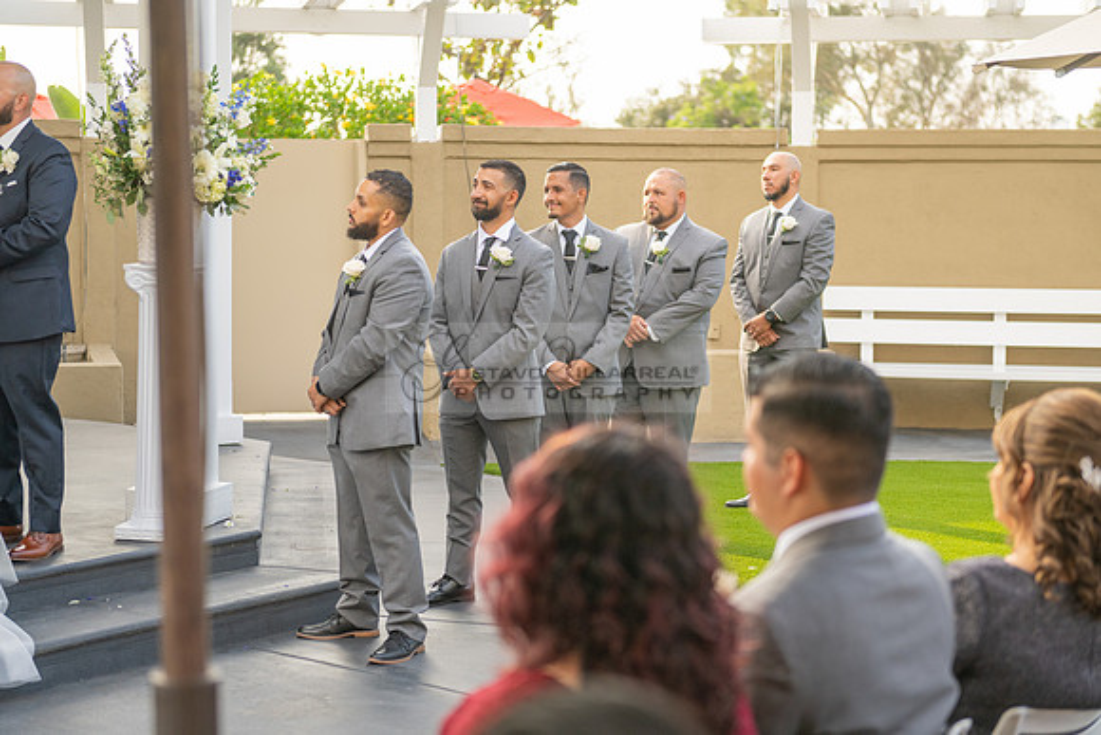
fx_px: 2141
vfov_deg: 19.5
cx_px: 550
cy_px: 368
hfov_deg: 28.8
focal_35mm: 70
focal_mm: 70
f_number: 2.8
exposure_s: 1/1000
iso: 400
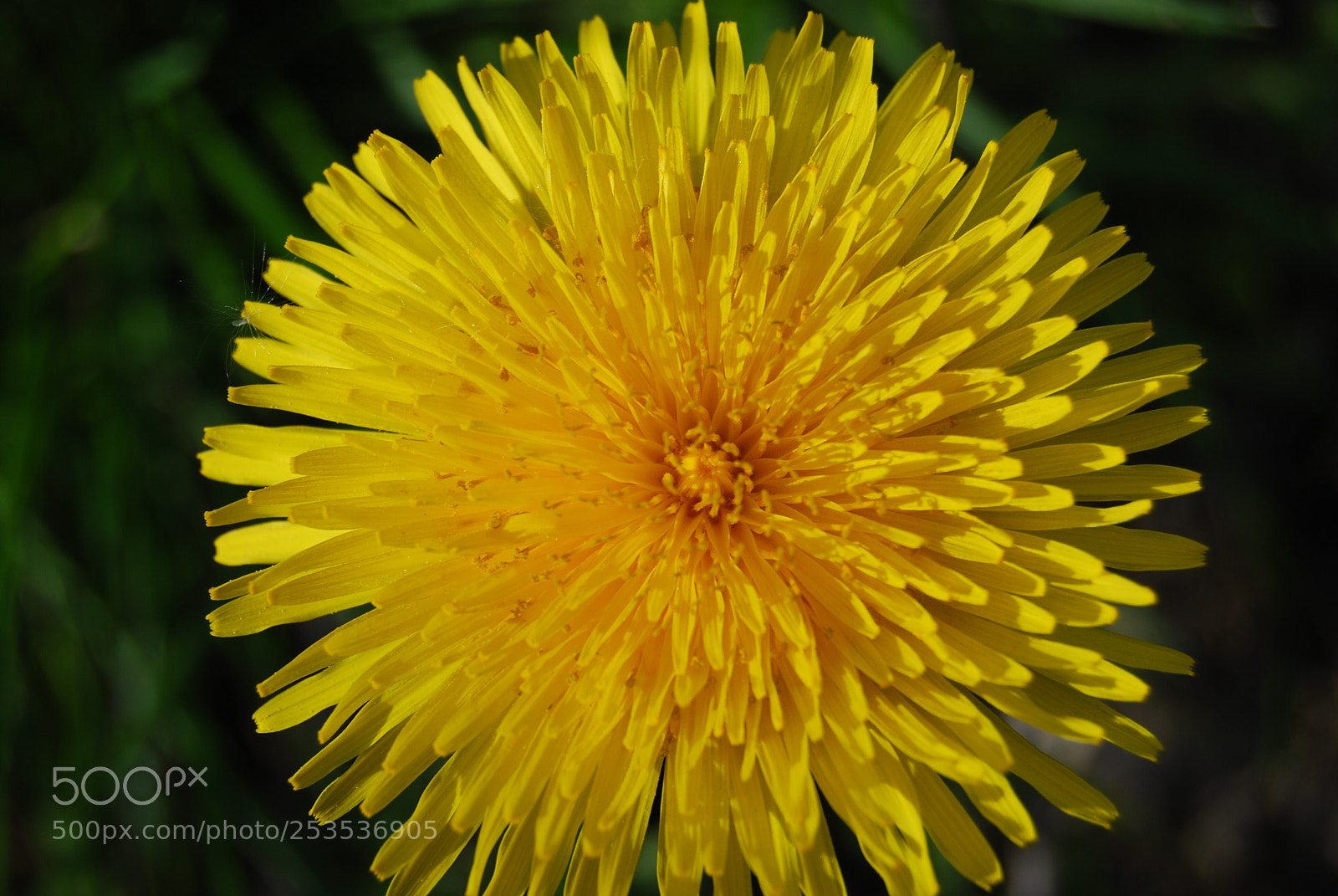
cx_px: 669
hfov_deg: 24.6
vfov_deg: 16.6
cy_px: 448
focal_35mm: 82
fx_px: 3070
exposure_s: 1/250
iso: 100
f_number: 8
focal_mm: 55
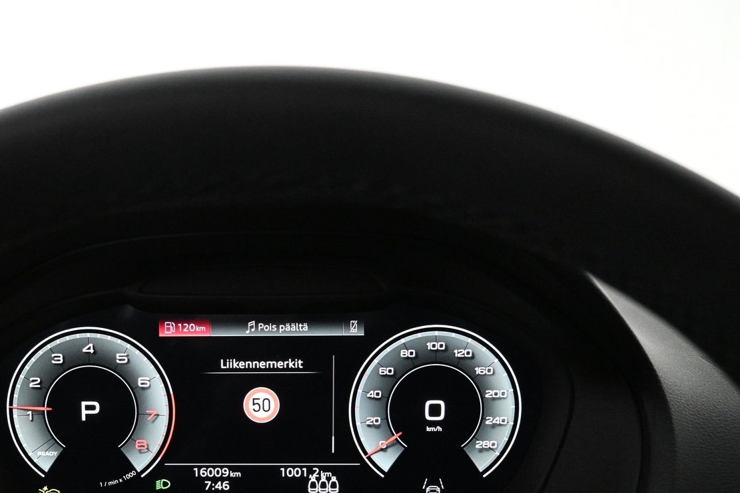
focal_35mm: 35
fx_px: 719
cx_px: 245
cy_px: 345
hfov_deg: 53.3
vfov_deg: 37.3
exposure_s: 1/80
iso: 4000
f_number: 3.5
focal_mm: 16
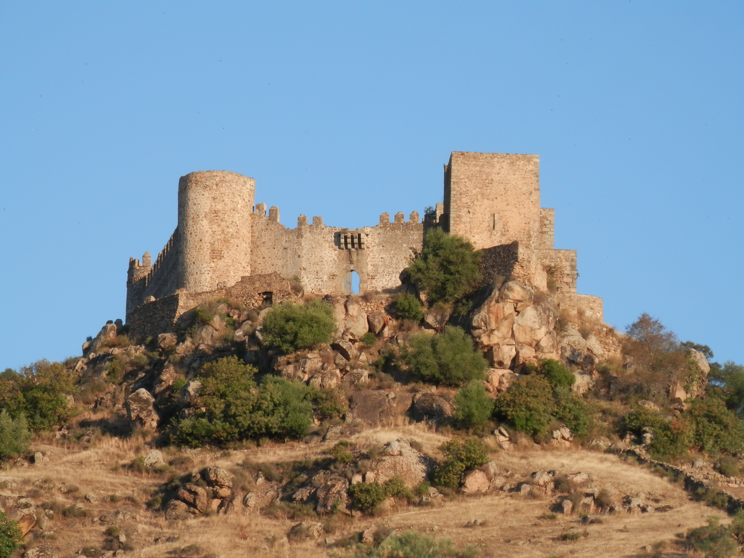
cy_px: 279
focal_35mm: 225
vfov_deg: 6.6
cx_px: 372
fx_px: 4836
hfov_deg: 8.8
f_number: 6.1
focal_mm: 40.2
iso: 100
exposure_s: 1/200
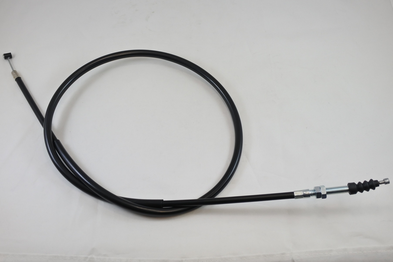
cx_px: 196
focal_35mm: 35
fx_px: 382
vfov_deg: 37.9
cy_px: 131
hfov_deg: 54.4
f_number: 4
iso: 400
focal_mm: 13.1
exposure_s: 1/200
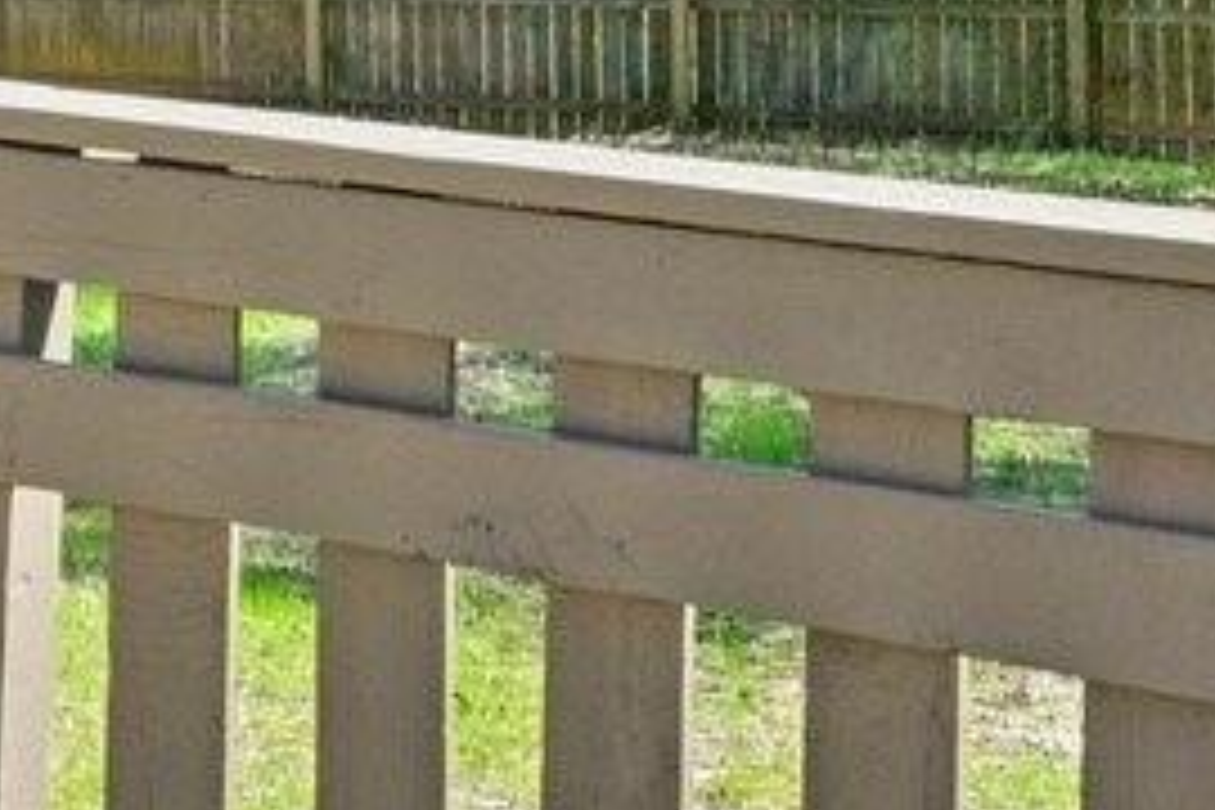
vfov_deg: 12.4
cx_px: -1053
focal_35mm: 106
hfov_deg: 16.0
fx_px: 3577
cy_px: -358
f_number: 8
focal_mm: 14
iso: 100
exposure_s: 1/320
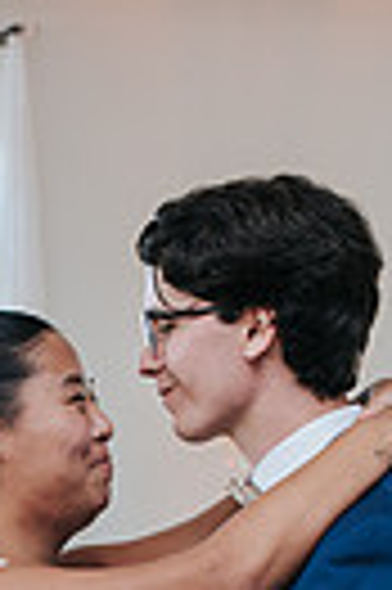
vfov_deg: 11.1
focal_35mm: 180
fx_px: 2948
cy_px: 793
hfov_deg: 7.5
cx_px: -77
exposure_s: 1/200
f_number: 3.2
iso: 320
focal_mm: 35
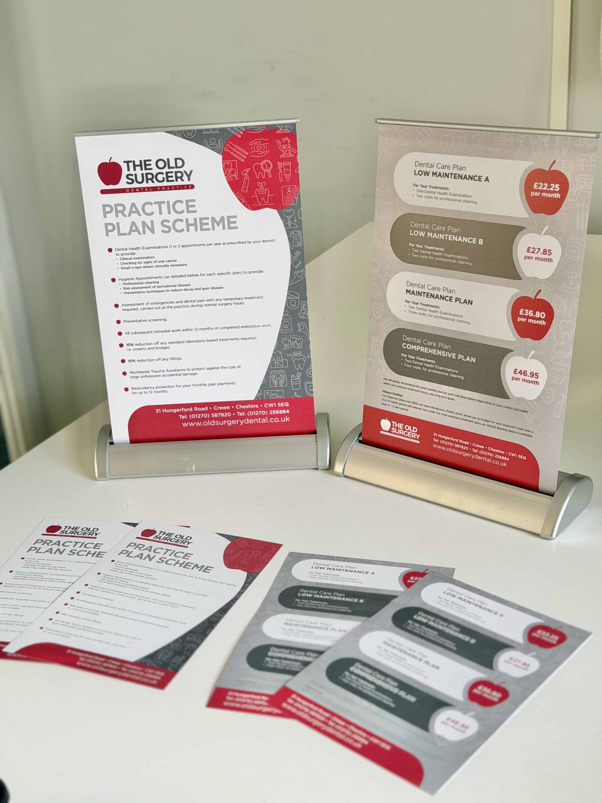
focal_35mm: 48
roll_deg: +3.7
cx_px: 301
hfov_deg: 30.3
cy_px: 402
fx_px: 1113
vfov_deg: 39.7
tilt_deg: -24.9
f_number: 1.78
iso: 50
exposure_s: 1/192
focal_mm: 6.76
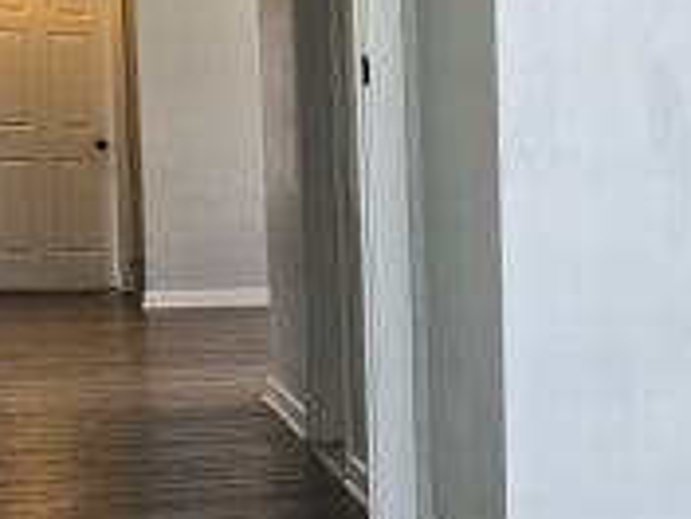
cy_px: 334
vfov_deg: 16.9
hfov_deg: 18.3
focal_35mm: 87
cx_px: 1199
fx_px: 1737
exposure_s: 1/120
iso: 125
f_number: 1.7
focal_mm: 6.3
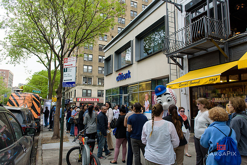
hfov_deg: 73.7
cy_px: 82
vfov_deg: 53.2
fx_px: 165
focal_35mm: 24
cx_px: 124
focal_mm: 24
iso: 200
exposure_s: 1/250
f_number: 4
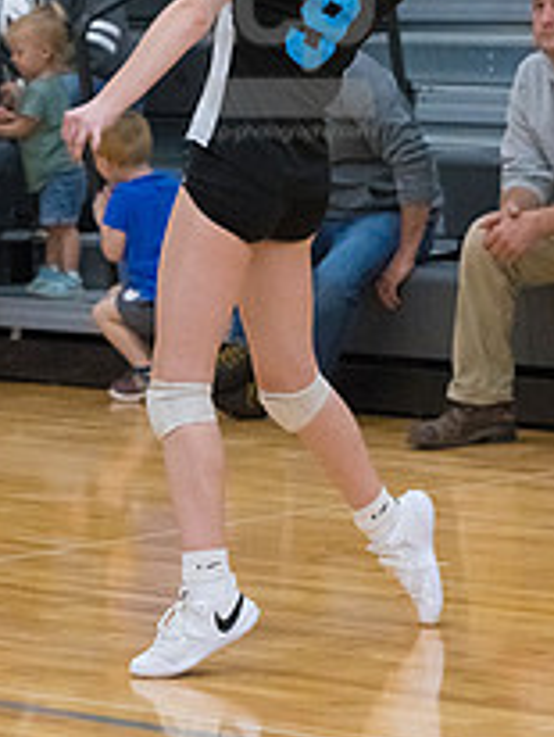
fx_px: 5579
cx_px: 290
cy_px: 43
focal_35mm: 262
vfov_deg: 7.5
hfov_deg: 5.7
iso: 6400
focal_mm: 125
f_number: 4.5
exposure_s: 1/1000
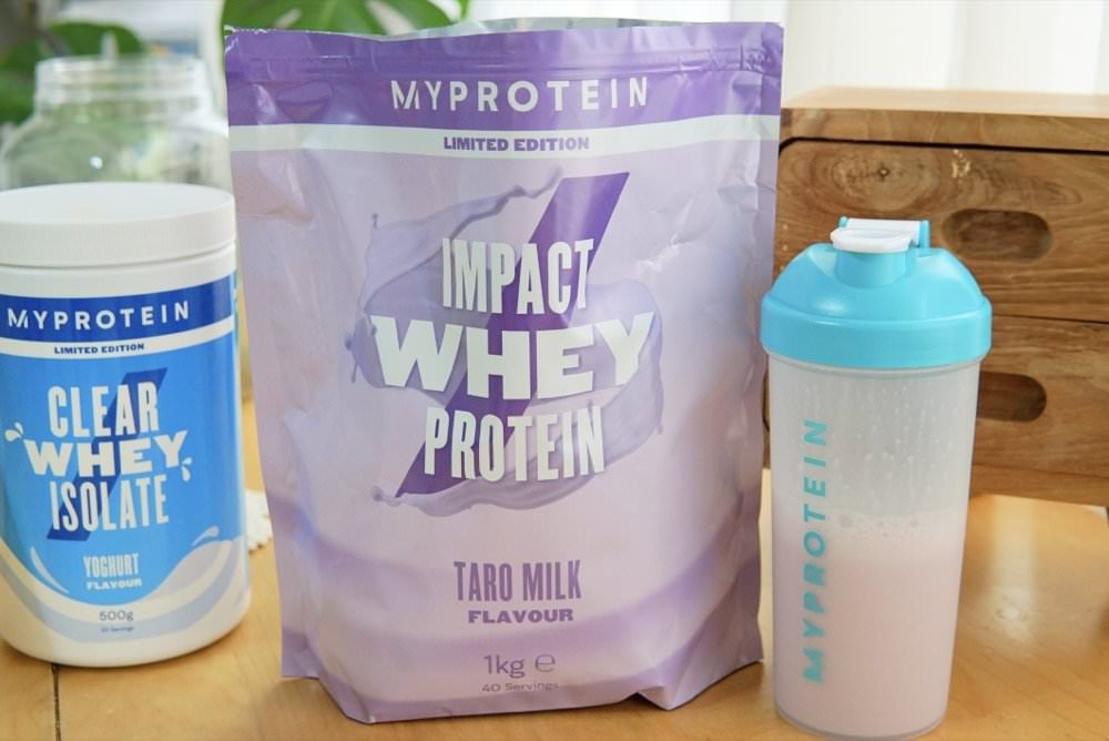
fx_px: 1387
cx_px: 554
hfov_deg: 43.6
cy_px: 370
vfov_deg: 29.9
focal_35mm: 45
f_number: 4
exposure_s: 1/160
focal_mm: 30
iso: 640
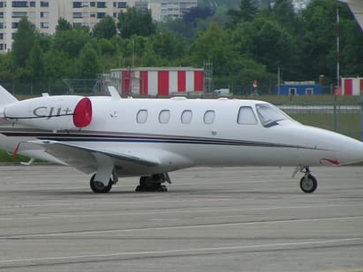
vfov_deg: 3.3
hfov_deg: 4.5
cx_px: 97
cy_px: 108
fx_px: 4665
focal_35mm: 445
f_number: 3.5
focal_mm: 43.3
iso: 50
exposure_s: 1/800
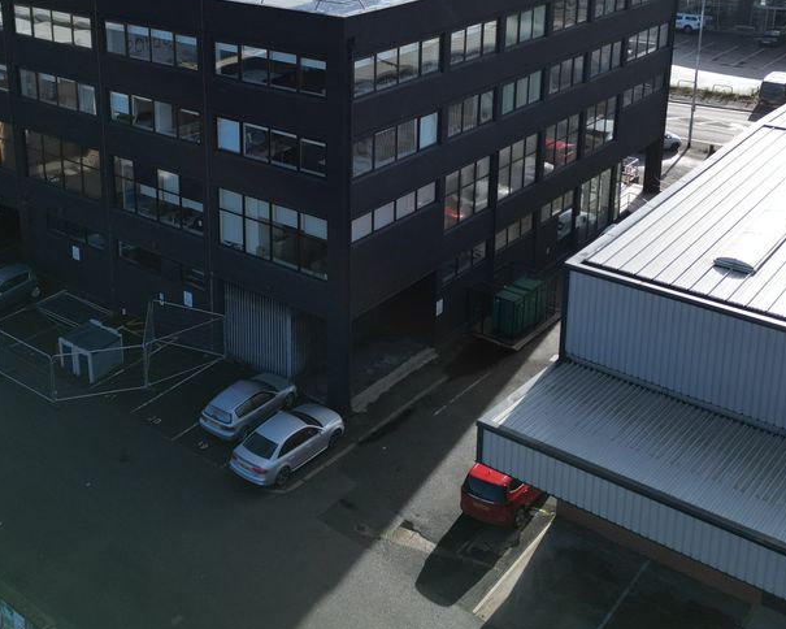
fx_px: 1000
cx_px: 300
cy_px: 115
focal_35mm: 43
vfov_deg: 33.7
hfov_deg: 42.6
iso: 100
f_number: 1.7
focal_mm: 6.72
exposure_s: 1/2000
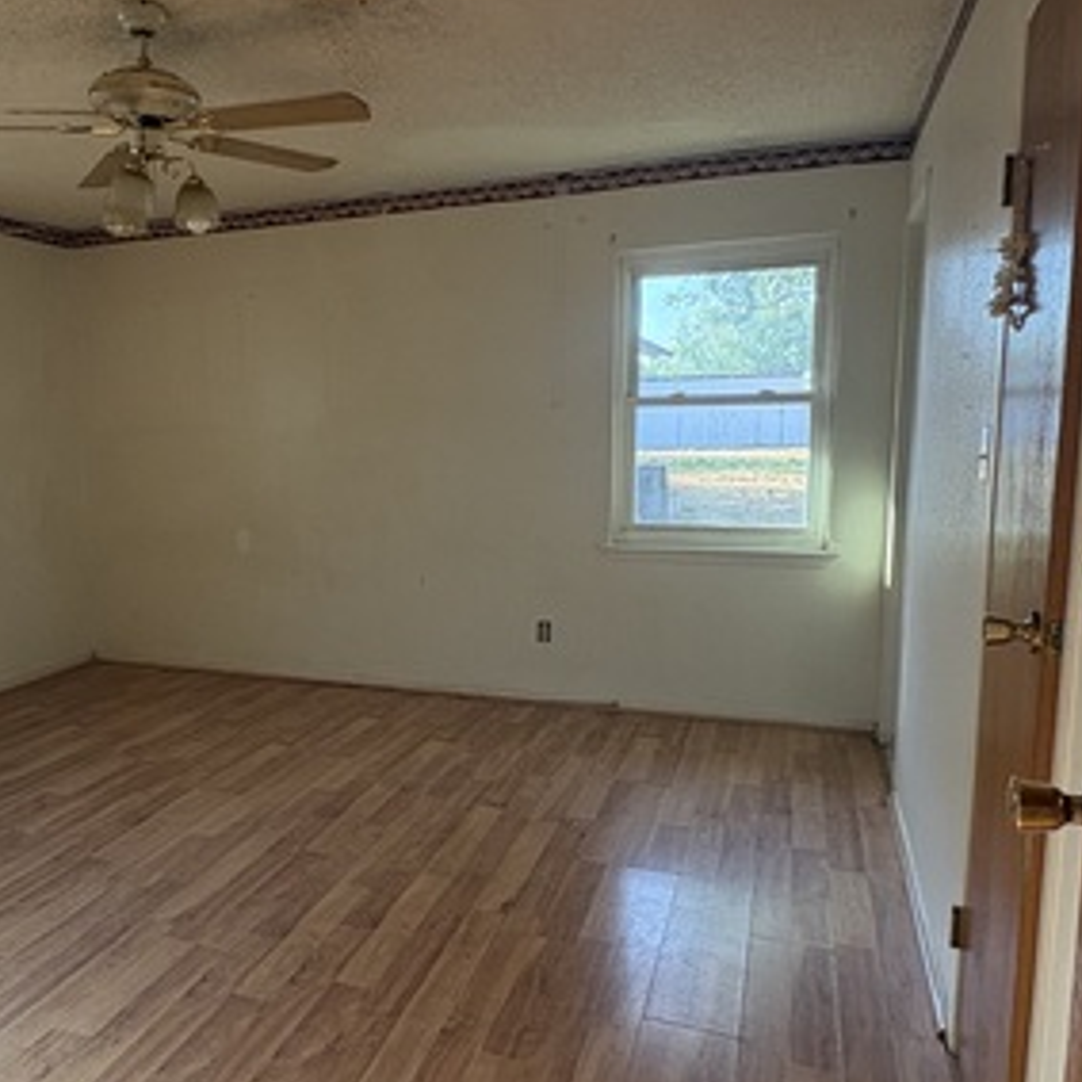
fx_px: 990
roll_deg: +1.1
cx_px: 382
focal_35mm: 28
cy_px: 566
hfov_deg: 56.4
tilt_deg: -8.0
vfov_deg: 57.3
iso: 160
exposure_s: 1/99
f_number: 2.2
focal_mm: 2.22
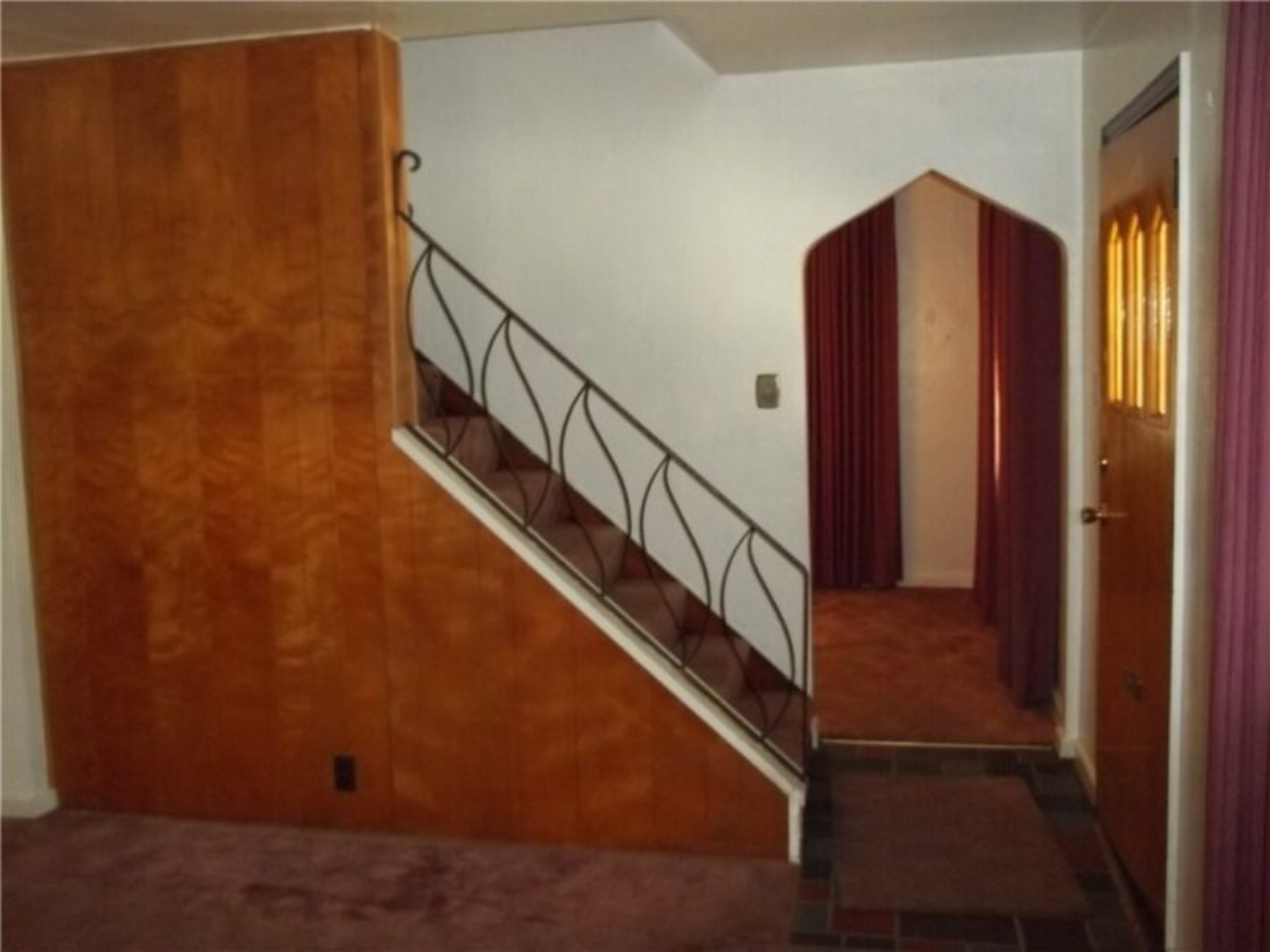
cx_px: 635
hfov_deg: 55.4
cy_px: 476
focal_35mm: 33
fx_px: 1211
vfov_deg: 42.9
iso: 320
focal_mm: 5.9
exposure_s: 1/30
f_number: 3.3
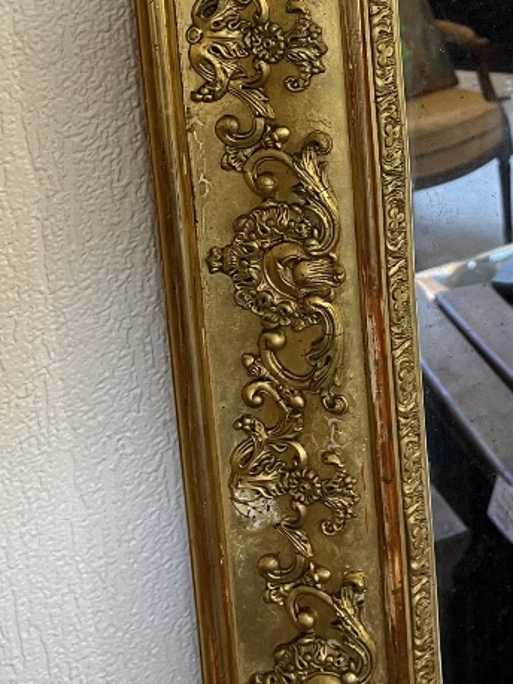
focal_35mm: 68
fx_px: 1344
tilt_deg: -9.0
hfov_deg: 20.6
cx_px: 564
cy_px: -51
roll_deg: +2.7
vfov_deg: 26.5
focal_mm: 5.1
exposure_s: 1/50
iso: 100
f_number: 1.6
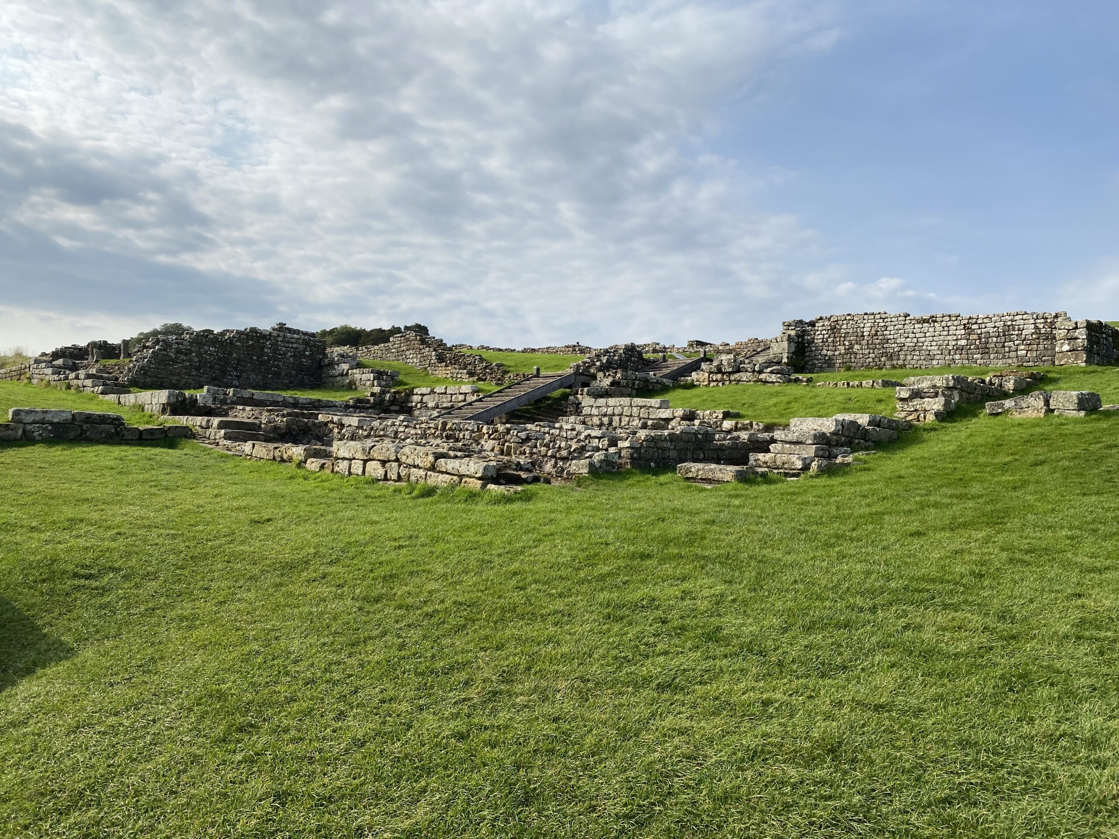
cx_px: 560
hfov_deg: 67.3
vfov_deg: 53.1
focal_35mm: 26
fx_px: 840
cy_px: 420
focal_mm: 4.25
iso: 32
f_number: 1.8
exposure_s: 1/3610
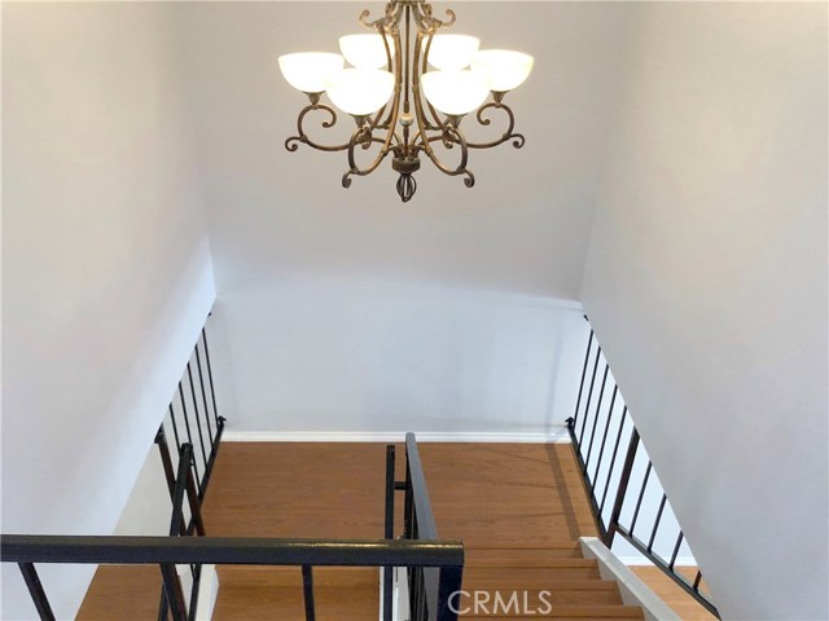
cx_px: 414
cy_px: 310
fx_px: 671
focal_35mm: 28
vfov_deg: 49.7
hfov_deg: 63.4
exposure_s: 1/15
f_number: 1.8
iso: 64
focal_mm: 3.99
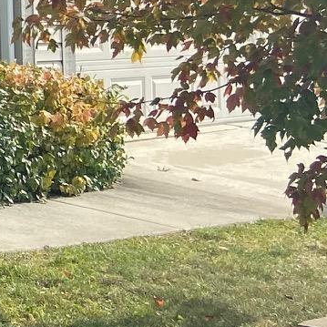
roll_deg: -1.1
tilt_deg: +4.7
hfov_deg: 11.2
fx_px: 1379
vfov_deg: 13.0
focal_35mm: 129
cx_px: -465
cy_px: -108
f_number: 1.8
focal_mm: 4.25
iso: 32
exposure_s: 1/3401
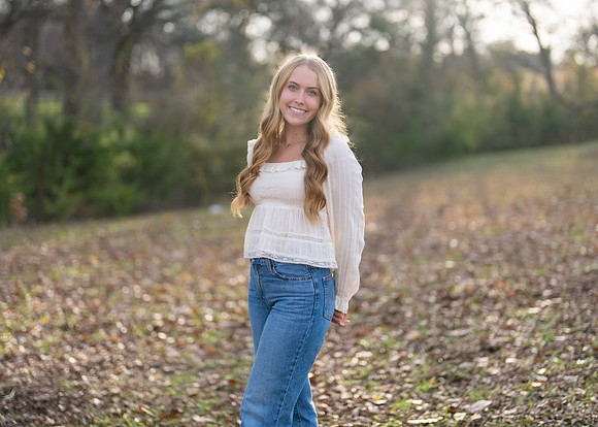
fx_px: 1038
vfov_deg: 23.2
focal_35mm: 61
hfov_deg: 32.1
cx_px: 305
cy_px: 179
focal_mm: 50
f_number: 1.2
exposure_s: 1/1600
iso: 100
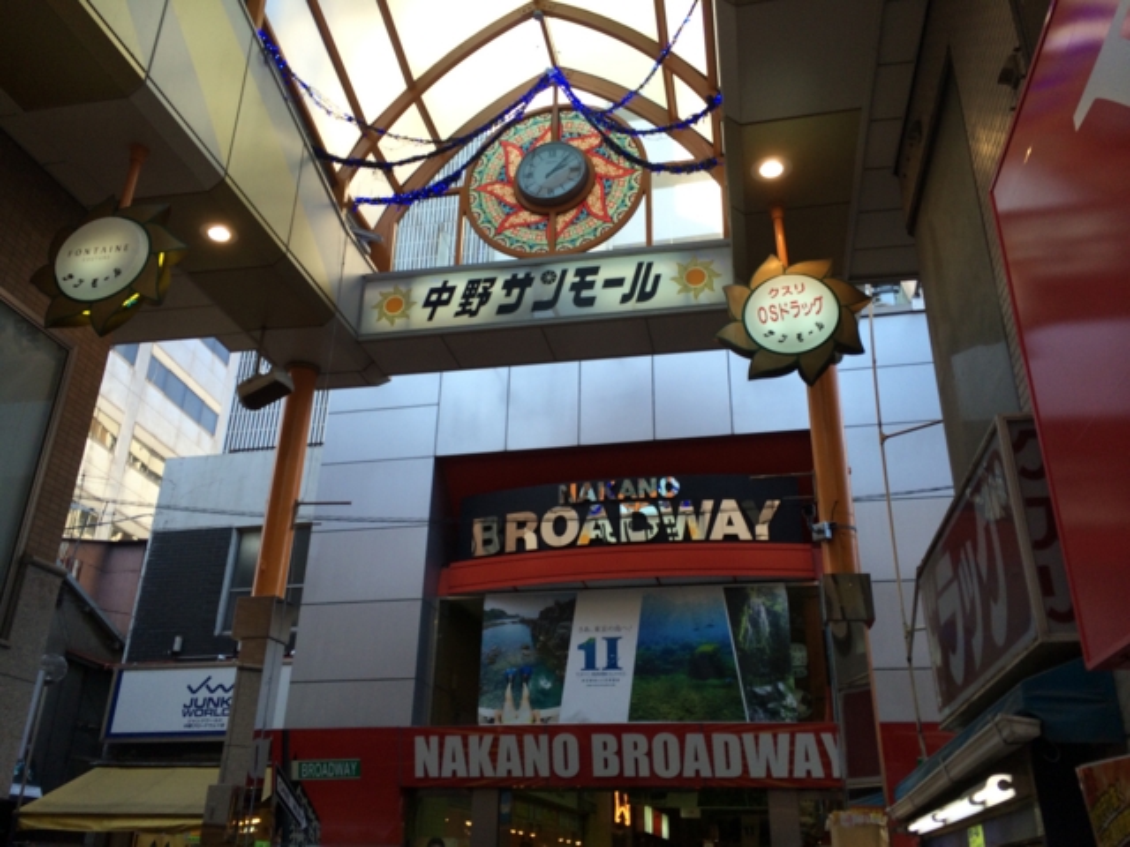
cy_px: 424
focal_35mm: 30
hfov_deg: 60.0
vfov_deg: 46.8
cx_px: 565
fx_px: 979
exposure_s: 1/265
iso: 32
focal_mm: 4.12
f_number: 2.2
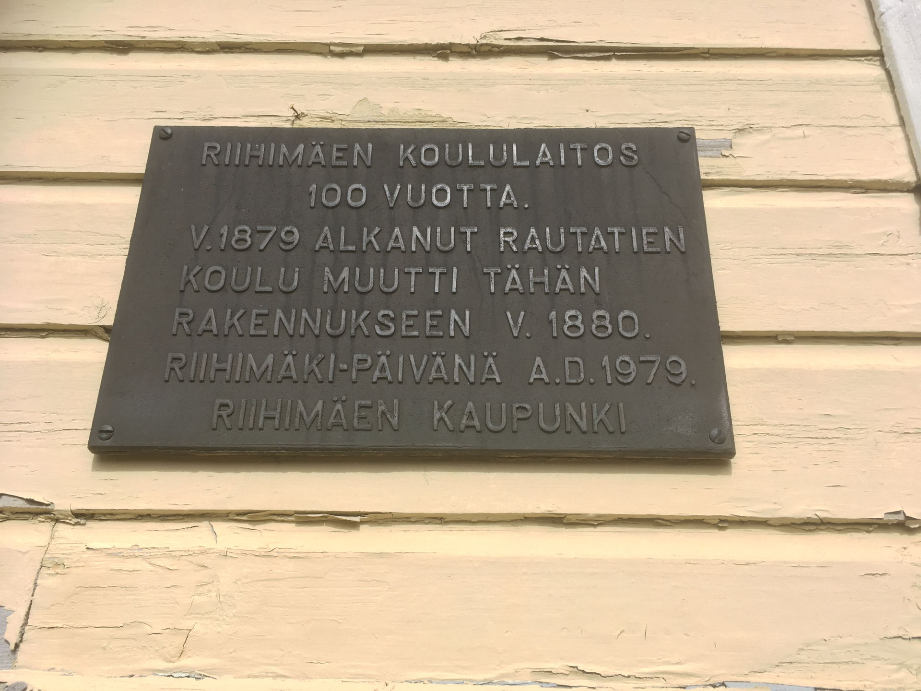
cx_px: 460
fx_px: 772
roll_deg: +0.6
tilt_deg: +25.9
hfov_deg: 61.7
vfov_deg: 48.2
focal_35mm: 29
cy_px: 346
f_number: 2.2
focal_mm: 4.15
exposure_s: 1/761
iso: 25
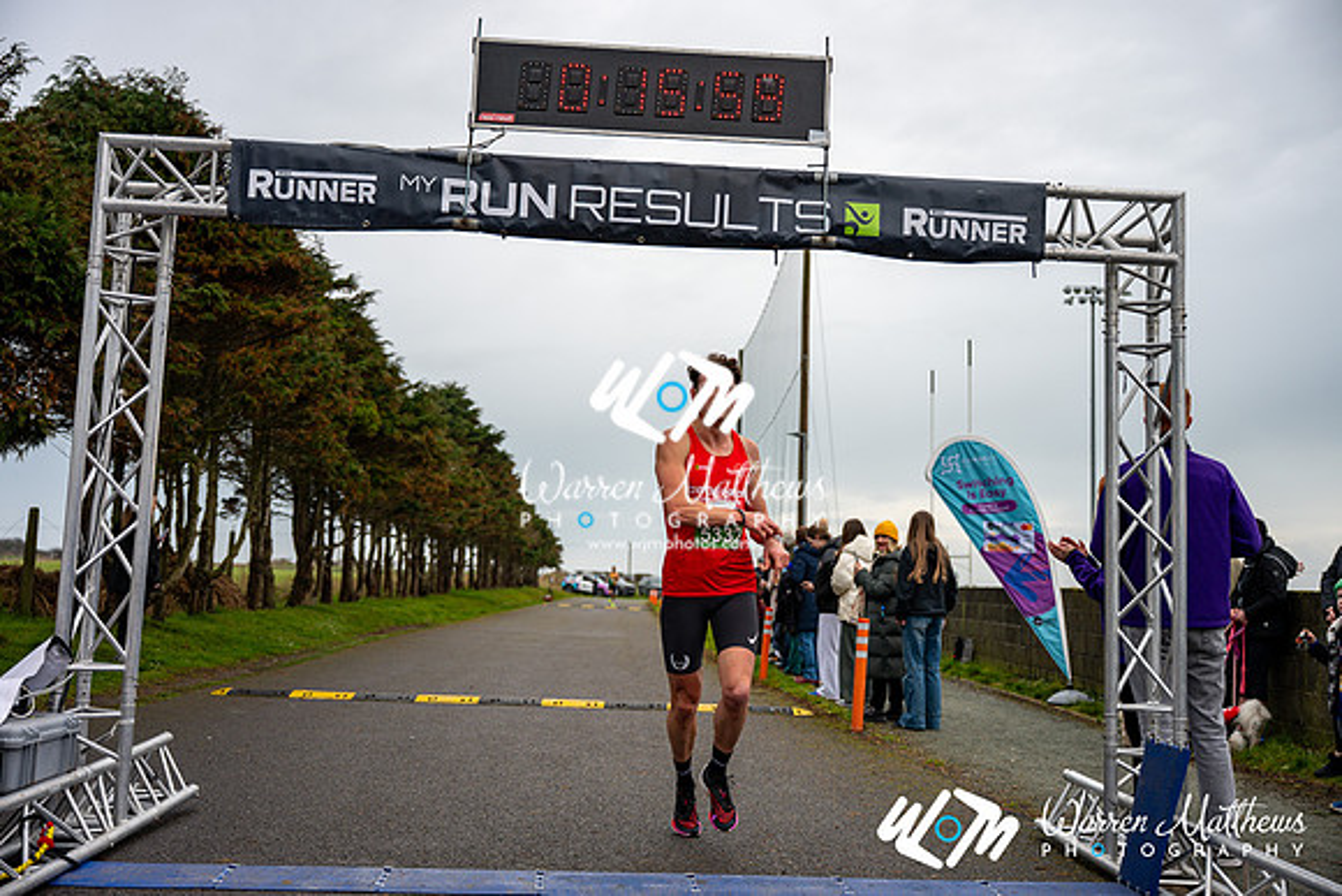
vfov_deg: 36.9
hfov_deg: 53.1
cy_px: 448
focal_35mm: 36
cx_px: 671
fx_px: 1342
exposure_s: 1/1250
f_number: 2.8
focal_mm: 36
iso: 125
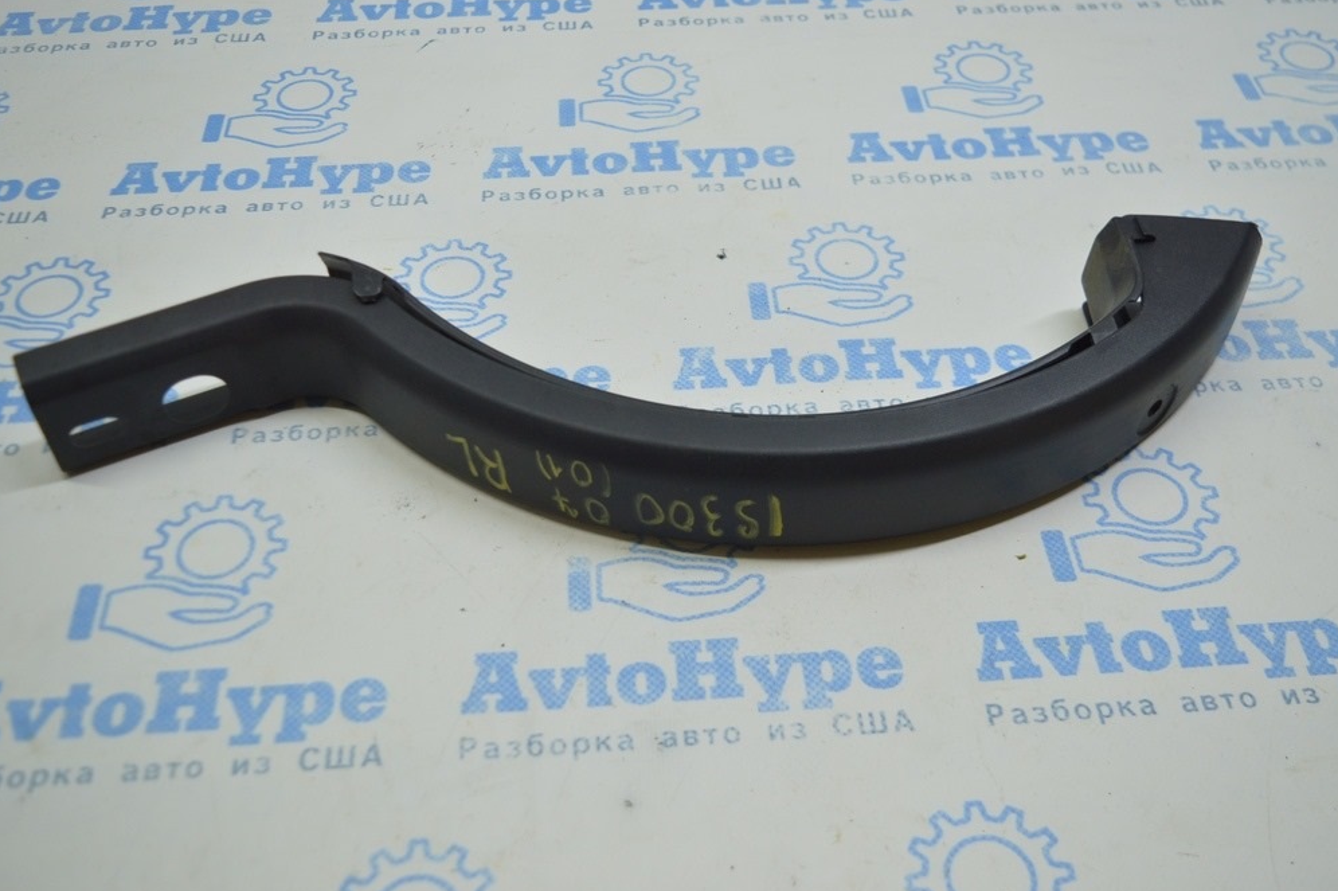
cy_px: 452
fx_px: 1374
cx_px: 662
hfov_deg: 51.9
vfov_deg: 35.9
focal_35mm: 37
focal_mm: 24
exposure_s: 1/100
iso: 400
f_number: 4
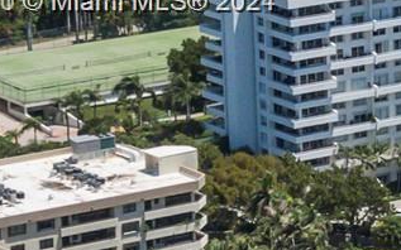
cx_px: 883
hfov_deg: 7.7
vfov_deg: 5.1
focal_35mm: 257
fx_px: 2808
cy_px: 4
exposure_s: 1/1250
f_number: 3.8
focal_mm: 8.6
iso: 100
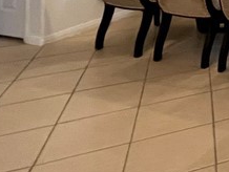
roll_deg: +0.1
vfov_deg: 19.2
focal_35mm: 61
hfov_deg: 20.7
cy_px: -124
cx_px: 423
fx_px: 404
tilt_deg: +0.9
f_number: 1.8
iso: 320
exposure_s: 1/60
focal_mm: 1.57
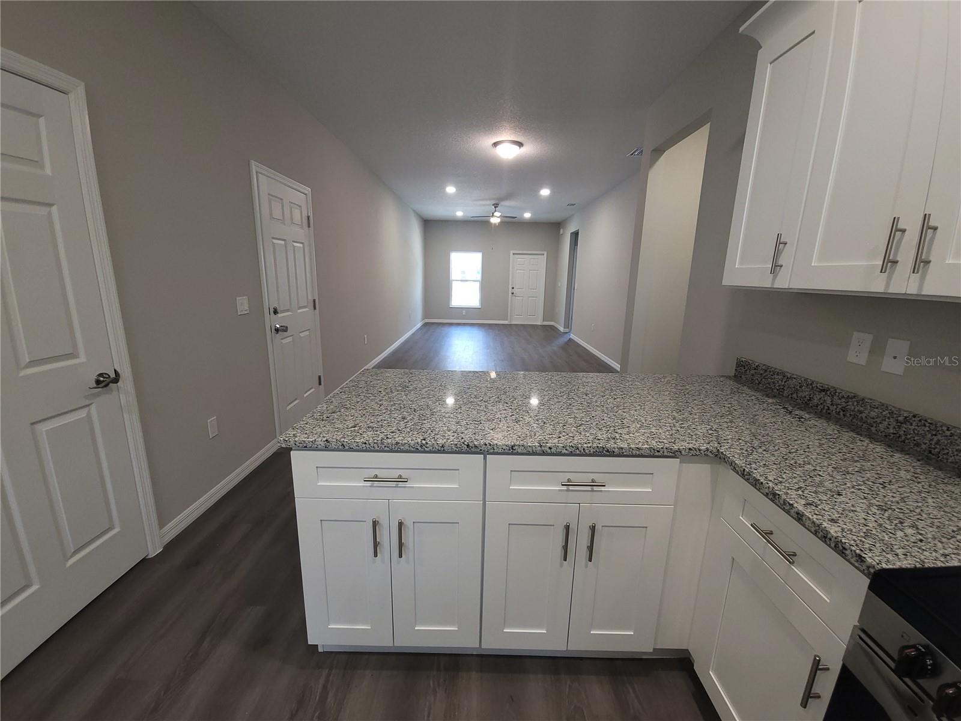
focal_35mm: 13
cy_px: 360
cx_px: 480
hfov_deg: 106.2
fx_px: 361
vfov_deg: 89.9
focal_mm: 2.2
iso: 125
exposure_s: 1/24
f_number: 2.2
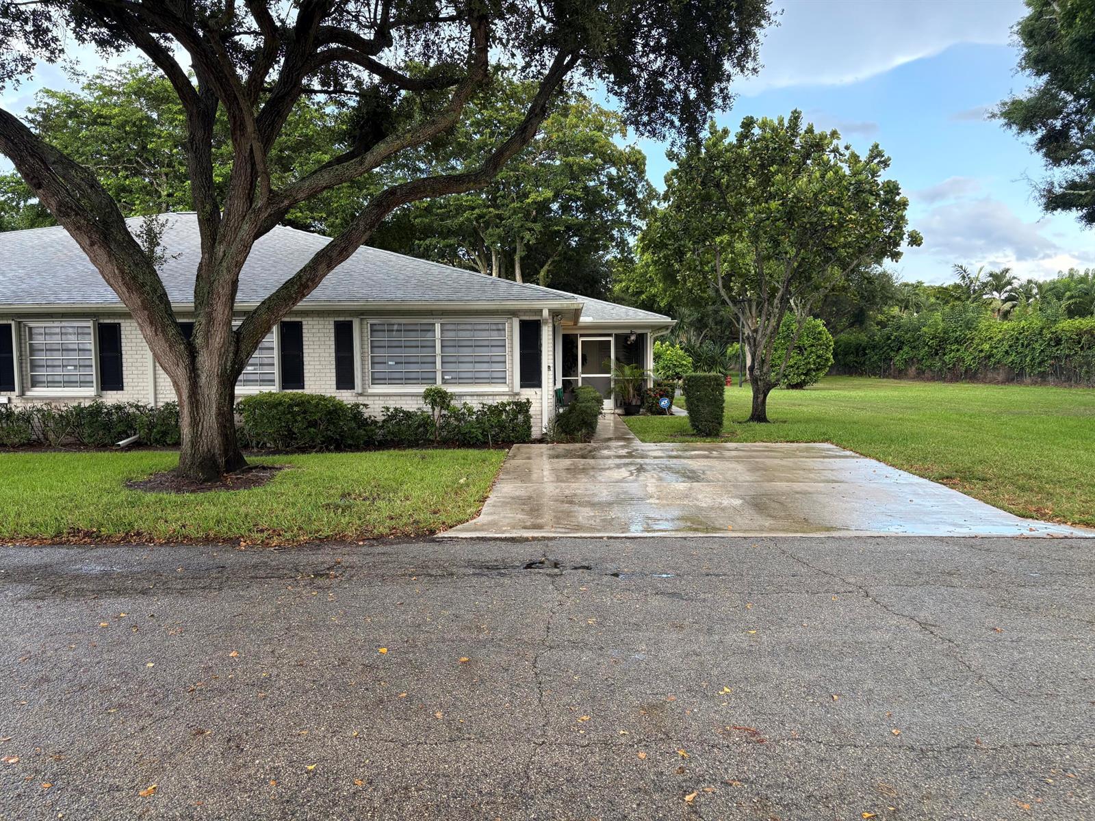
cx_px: 548
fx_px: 822
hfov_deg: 67.3
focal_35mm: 26
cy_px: 410
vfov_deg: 53.1
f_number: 1.6
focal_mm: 5.96
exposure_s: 1/242
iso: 100
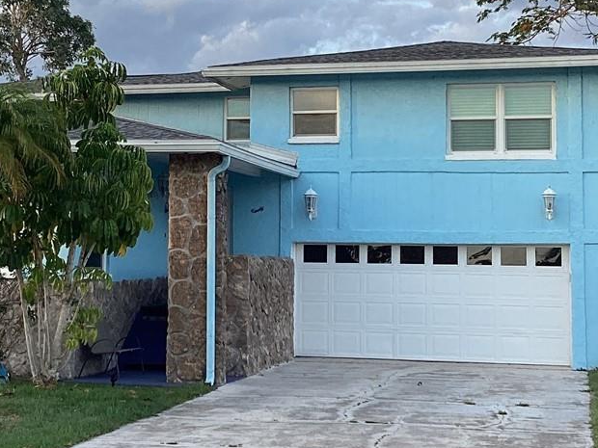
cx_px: 197
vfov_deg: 18.4
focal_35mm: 80
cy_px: 151
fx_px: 1382
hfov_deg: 24.3
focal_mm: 3.3
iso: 25
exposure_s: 1/122
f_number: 2.4
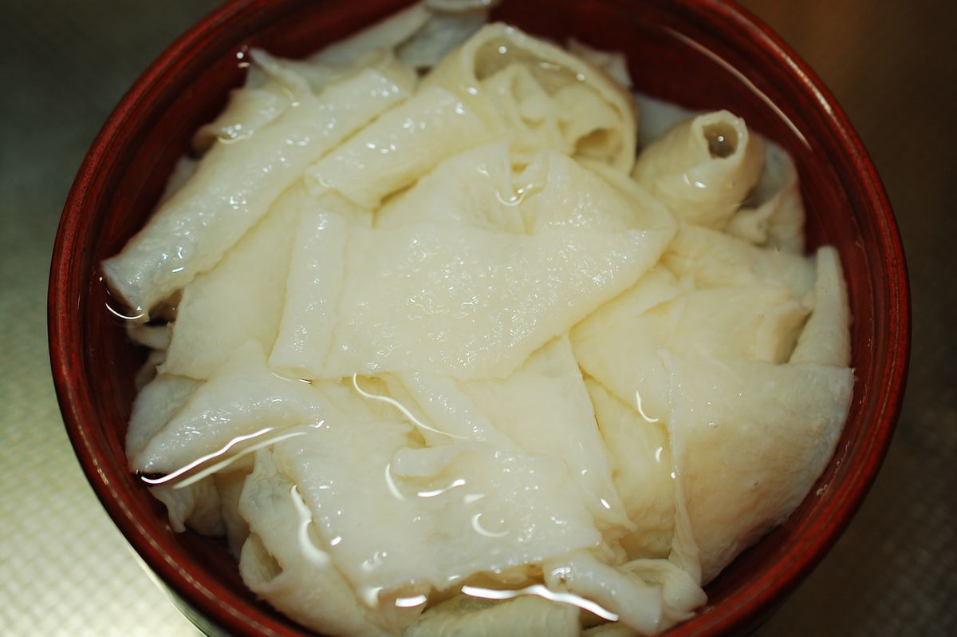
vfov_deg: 22.6
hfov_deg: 33.4
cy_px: 318
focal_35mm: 60
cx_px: 478
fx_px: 1594
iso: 200
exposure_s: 1/60
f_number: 4
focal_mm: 40
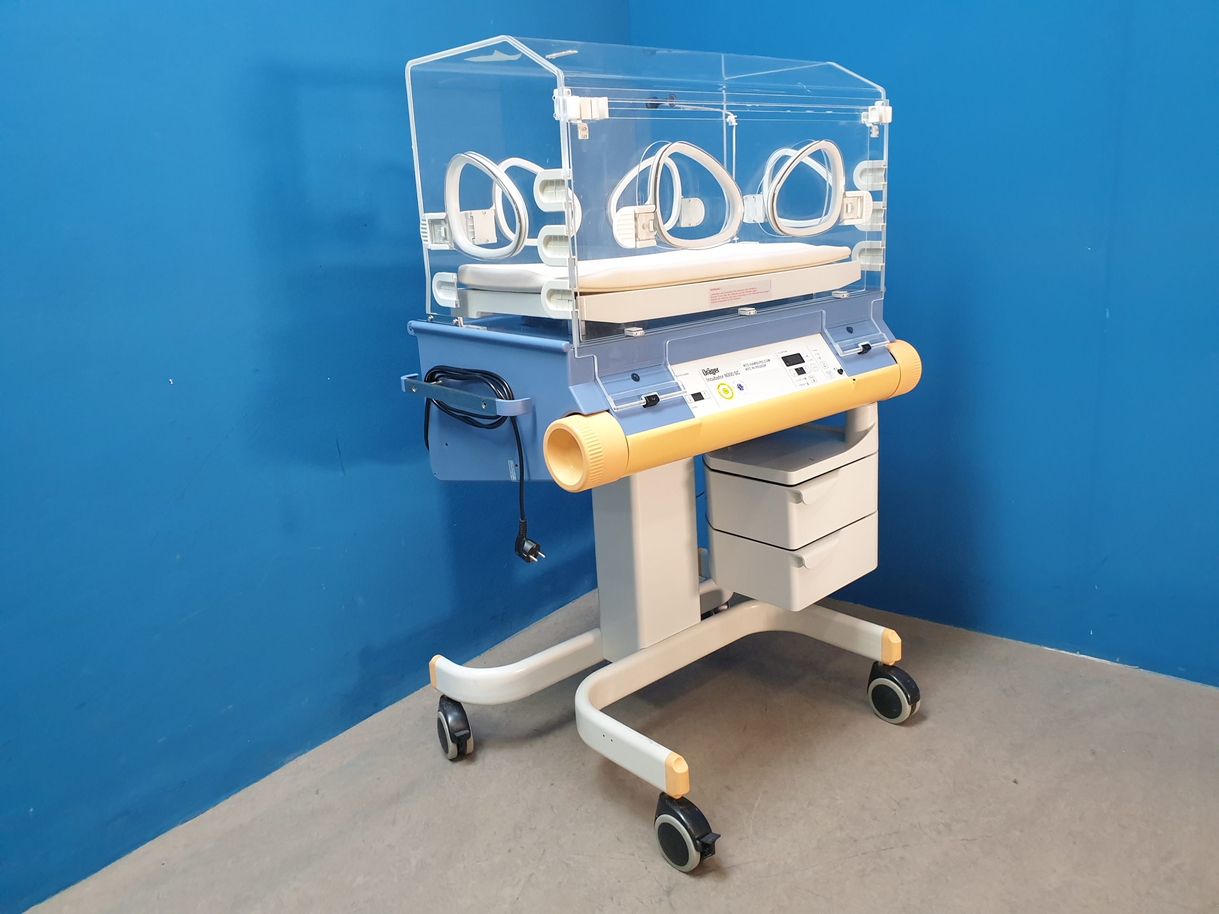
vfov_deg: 53.1
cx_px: 610
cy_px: 457
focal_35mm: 26
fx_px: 916
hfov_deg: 67.3
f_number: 2.4
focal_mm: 4.3
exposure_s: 1/50
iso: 320
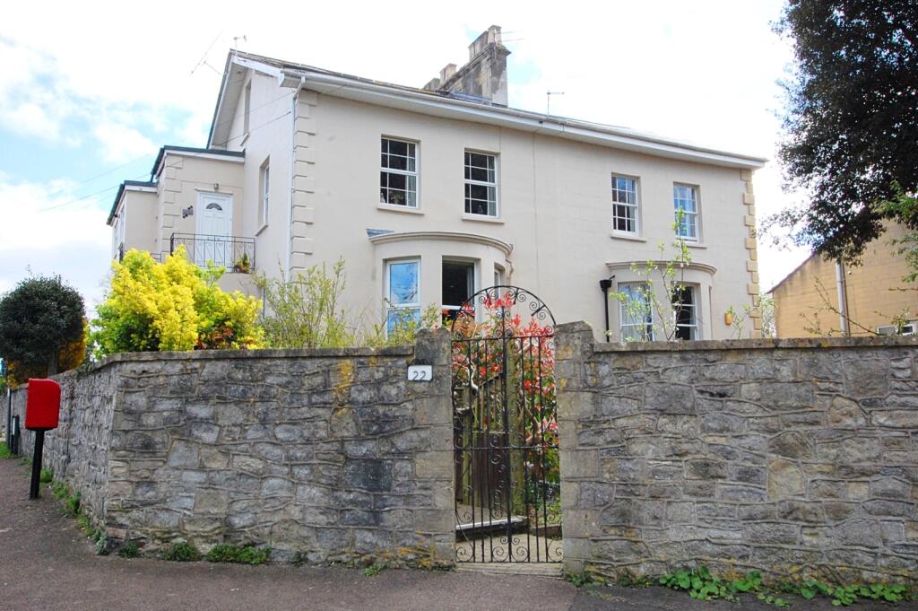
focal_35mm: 30
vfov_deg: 43.5
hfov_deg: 62.0
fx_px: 764
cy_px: 306
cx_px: 459
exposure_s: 1/160
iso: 800
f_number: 13
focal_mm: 20
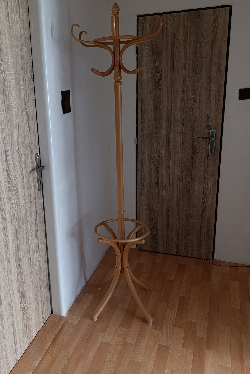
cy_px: 183
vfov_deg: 58.7
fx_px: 333
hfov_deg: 40.5
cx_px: 80
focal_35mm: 32
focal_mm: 6.14
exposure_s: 1/25
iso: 1000
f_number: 1.6
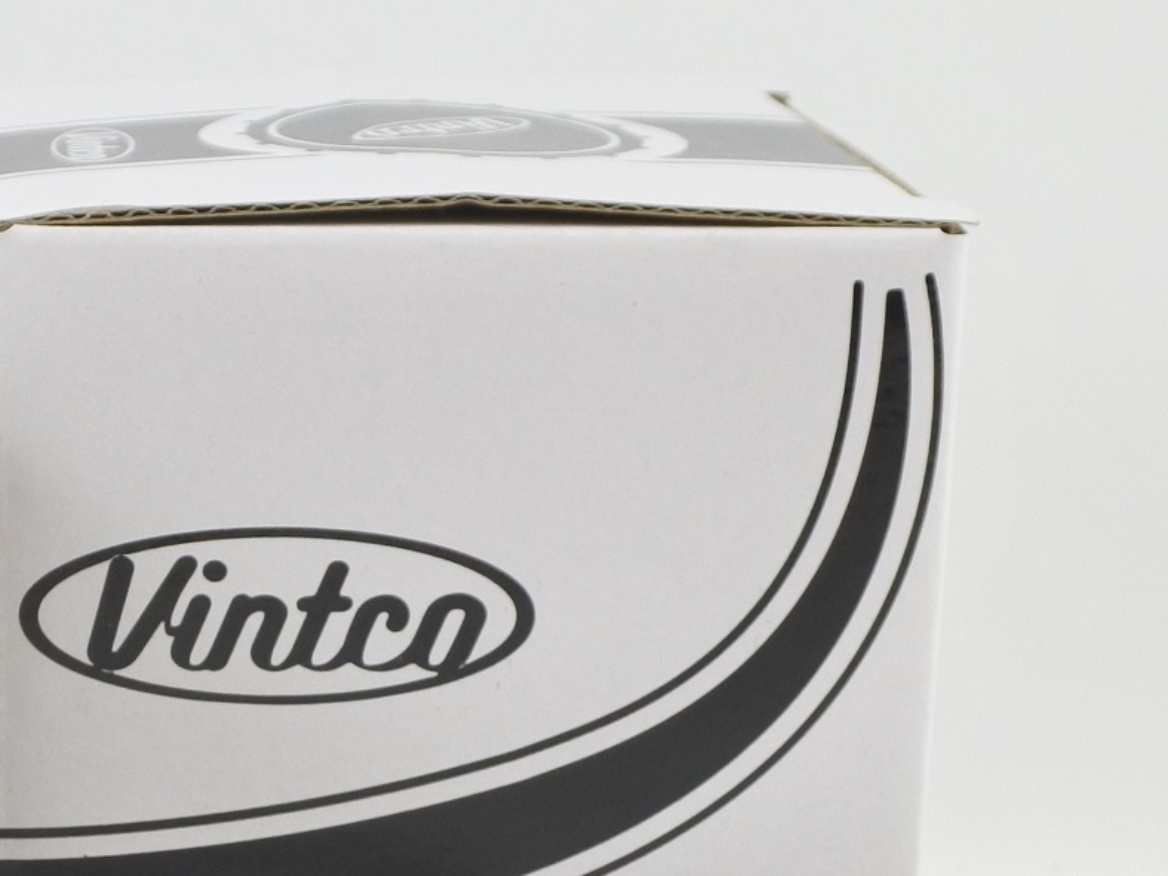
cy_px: 818
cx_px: 16
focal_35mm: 87
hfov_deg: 21.7
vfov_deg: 16.7
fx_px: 2936
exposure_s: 1/125
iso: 400
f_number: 3.8
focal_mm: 12.3
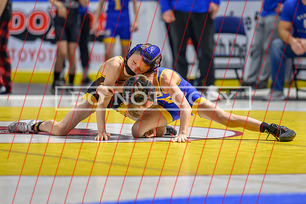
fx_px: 2371
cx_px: 147
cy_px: 82
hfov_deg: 7.4
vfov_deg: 4.9
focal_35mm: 279
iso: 2500
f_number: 2.8
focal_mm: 200
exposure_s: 1/800
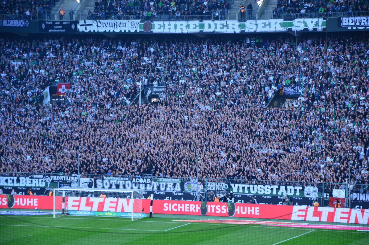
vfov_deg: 8.7
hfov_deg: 13.1
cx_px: 184
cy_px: 122
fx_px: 1611
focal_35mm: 158
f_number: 5.6
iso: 800
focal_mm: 105
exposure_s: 1/125
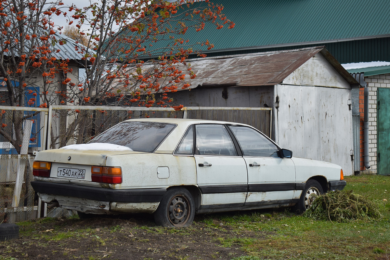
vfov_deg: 19.7
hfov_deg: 29.2
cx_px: 195
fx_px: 747
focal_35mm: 69
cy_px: 130
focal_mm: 46
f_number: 7.1
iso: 400
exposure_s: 1/1250
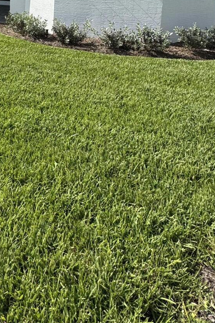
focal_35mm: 35
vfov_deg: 47.3
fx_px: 313
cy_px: 16
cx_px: 44
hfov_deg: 36.6
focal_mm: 2.22
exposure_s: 1/1709
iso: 50
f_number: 2.2
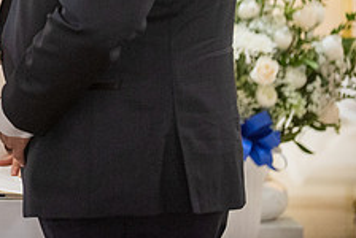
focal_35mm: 323
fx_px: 3198
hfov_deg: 6.3
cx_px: -103
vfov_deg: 4.3
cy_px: -64
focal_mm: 125
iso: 2000
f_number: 2.8
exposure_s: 1/160
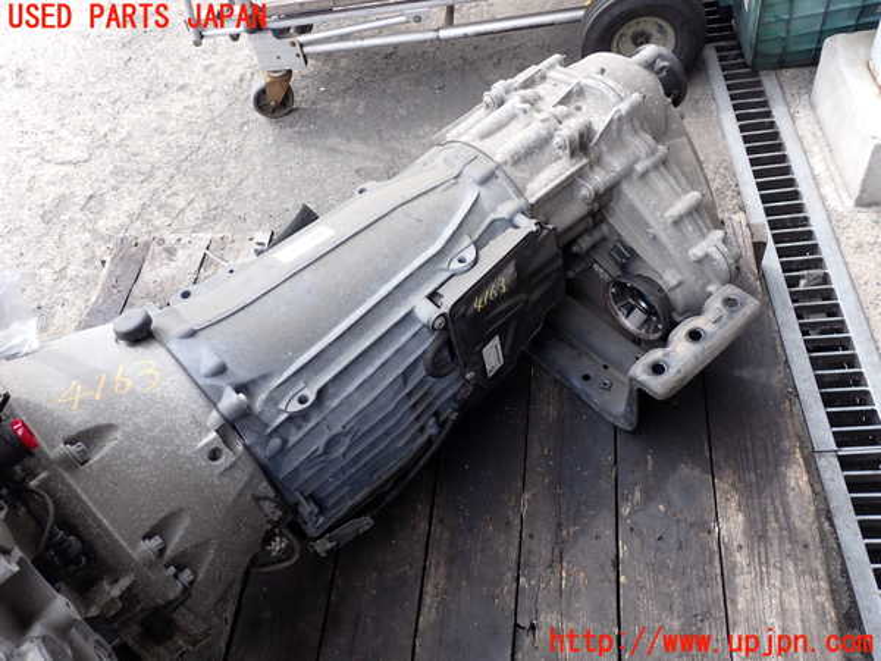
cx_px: 440
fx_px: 764
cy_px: 330
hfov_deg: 60.0
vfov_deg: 46.8
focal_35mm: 30
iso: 100
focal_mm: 5.4
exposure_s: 1/160
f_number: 3.2
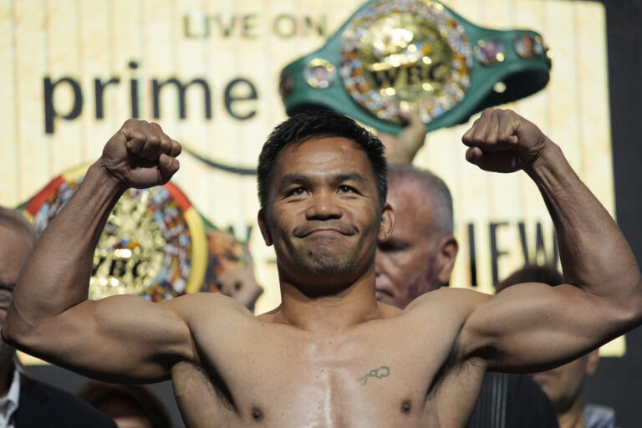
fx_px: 3566
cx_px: 321
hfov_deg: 10.3
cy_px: 214
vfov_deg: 6.9
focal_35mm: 200
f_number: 2.8
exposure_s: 1/1000
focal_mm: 200
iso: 3200
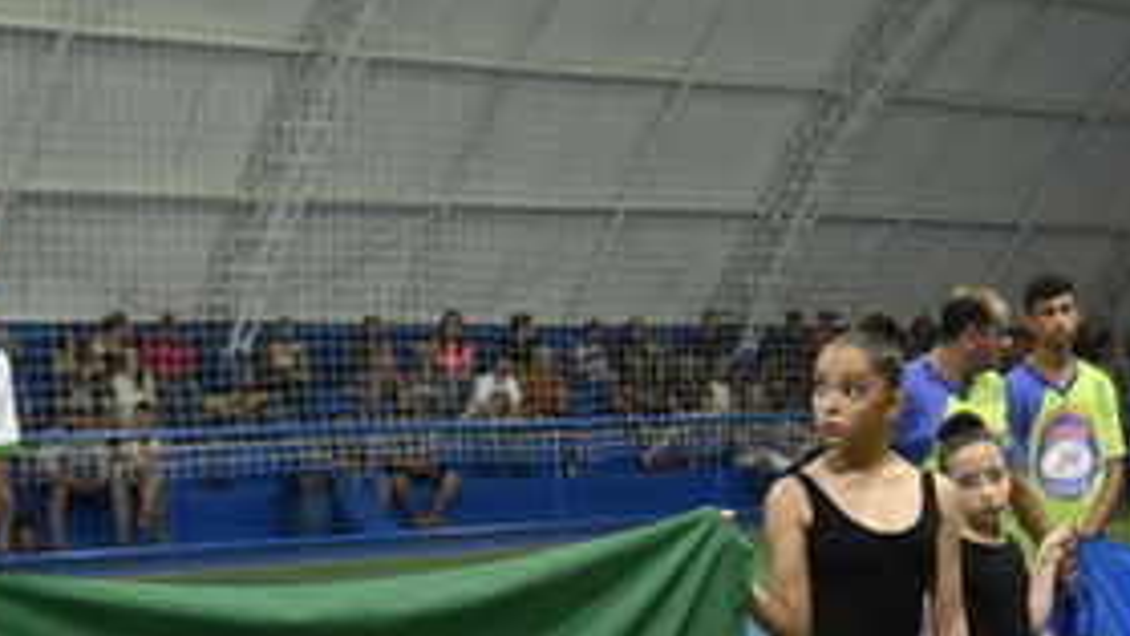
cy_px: 525
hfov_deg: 25.3
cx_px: 1053
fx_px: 2427
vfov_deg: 14.8
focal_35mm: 81
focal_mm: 24
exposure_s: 1/60
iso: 2500
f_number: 4
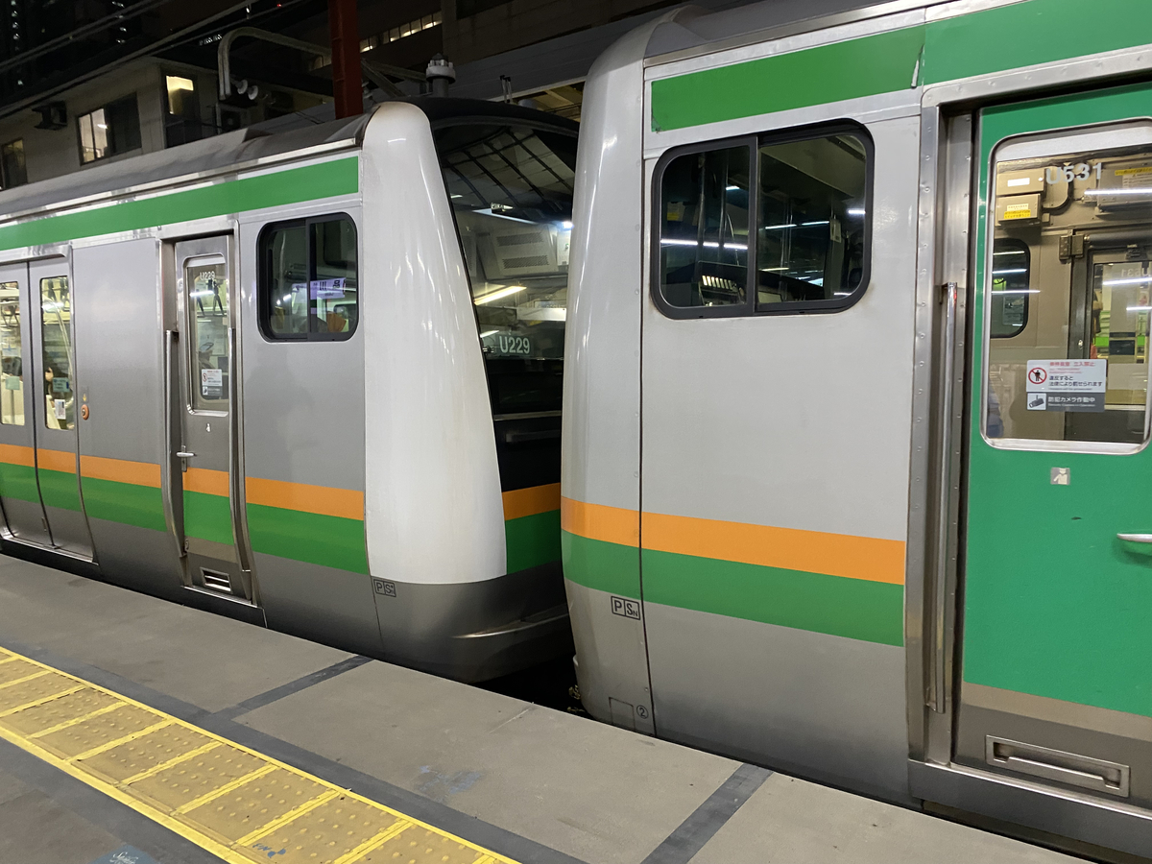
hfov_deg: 67.3
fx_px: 865
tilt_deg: -4.6
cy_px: 432
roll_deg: -0.4
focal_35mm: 26
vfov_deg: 53.1
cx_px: 576
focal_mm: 4.25
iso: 250
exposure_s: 1/50
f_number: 1.8
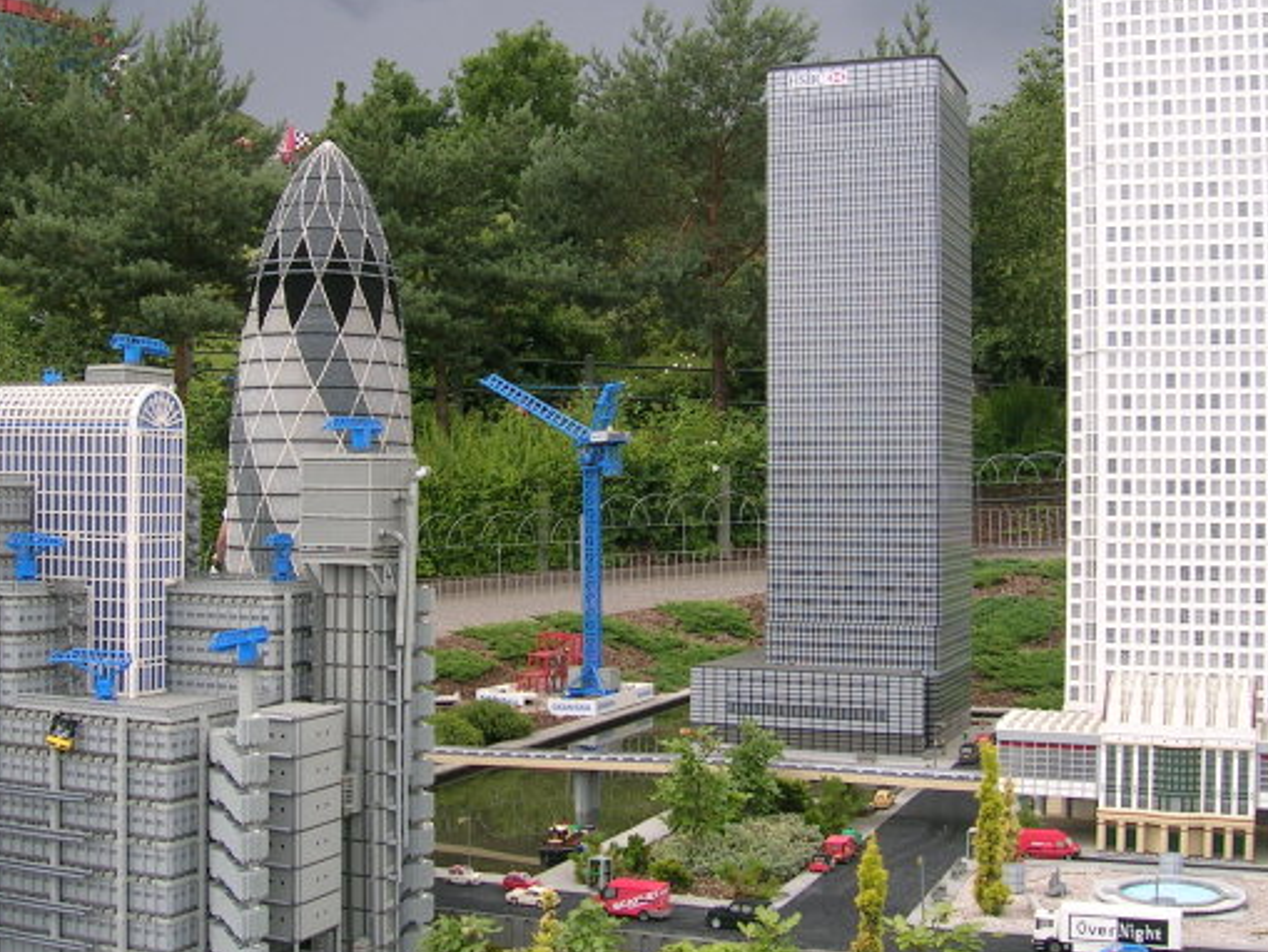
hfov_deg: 42.9
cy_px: 426
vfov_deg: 32.9
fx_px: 1612
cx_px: 563
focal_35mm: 44
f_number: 4.8
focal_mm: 5.4
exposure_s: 1/199
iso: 50
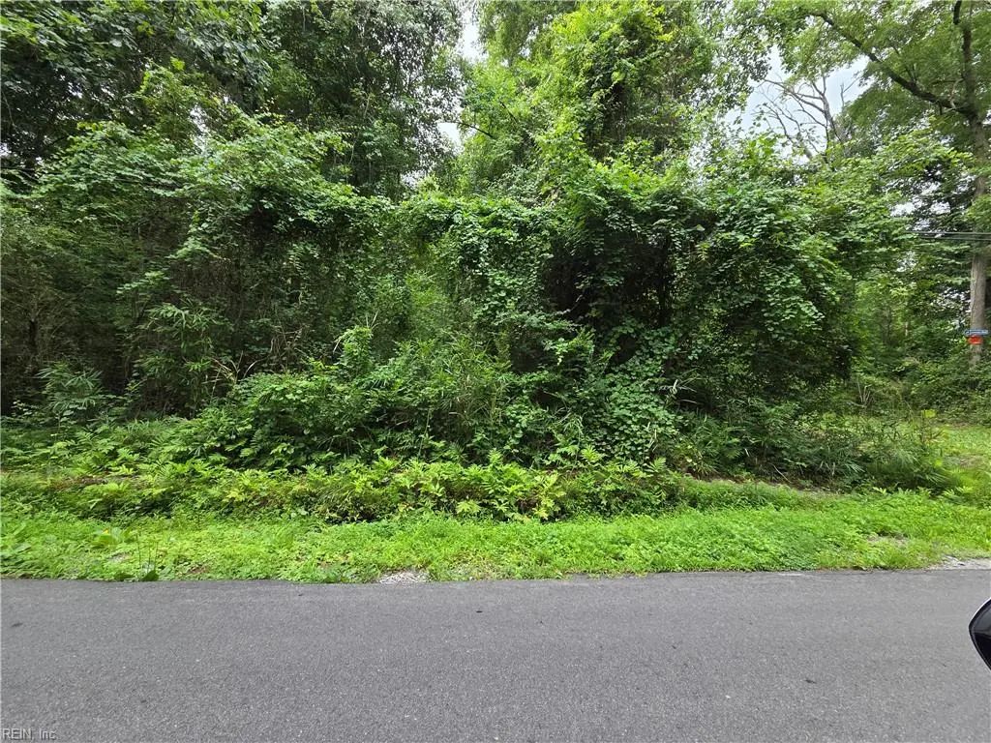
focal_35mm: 13
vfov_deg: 89.9
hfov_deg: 106.2
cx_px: 496
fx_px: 372
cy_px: 372
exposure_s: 1/253
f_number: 2.2
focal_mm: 2.2
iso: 50
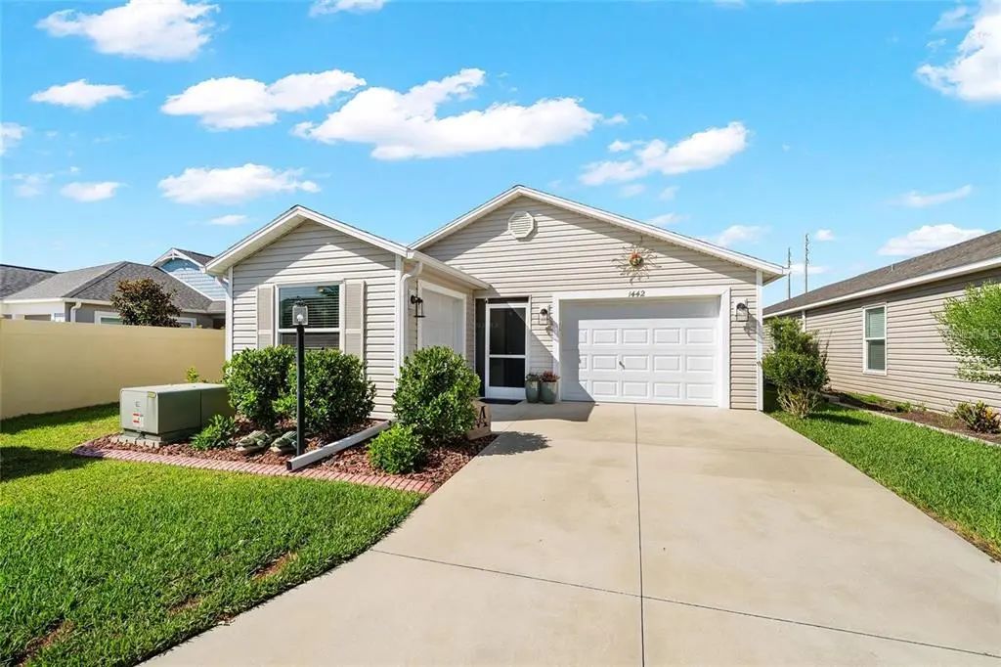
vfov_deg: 81.2
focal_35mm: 14
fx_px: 389
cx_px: 500
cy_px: 334
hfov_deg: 104.3
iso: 125
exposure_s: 1/500
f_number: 8
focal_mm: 14
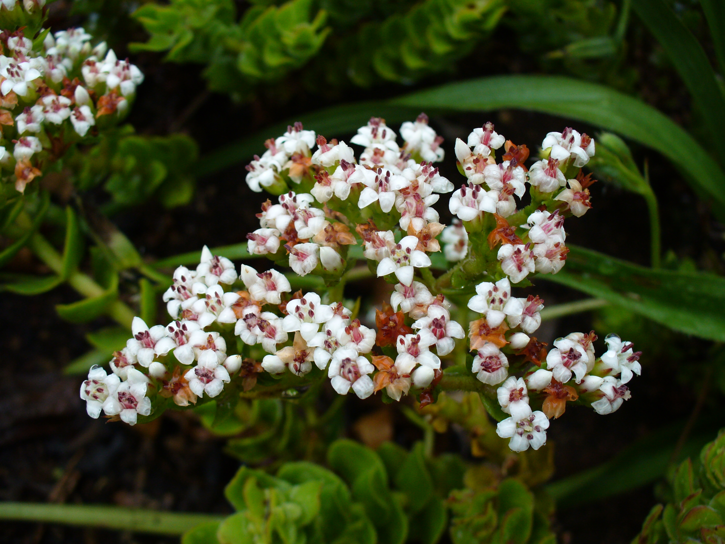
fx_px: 775
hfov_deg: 50.1
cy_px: 272
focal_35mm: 37
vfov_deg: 38.7
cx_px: 362
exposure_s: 1/250
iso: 100
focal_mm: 6.1
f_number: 2.8
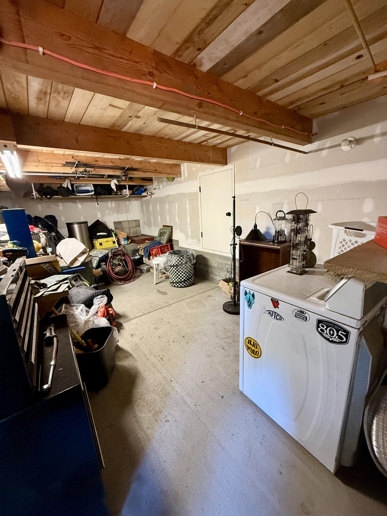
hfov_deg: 85.7
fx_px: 209
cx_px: 194
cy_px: 258
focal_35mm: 14
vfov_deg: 102.1
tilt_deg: -13.9
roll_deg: +2.9
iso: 400
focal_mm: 2.22
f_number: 2.2
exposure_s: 1/60
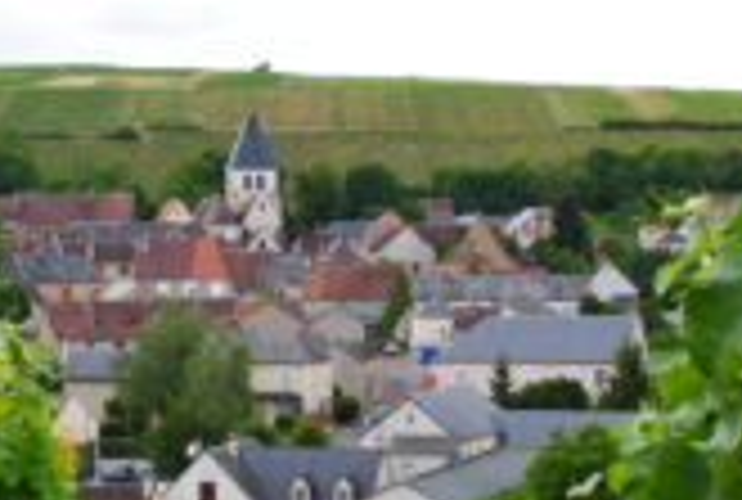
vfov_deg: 10.4
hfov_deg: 15.4
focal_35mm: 133
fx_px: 2749
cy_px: 212
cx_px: 263
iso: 200
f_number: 9
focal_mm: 28
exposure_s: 1/160
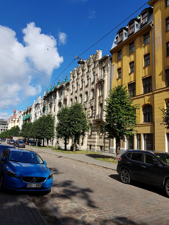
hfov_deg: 53.1
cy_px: 112
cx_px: 84
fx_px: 169
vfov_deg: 67.3
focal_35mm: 26
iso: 40
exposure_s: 1/2176
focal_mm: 4.2
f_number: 1.7
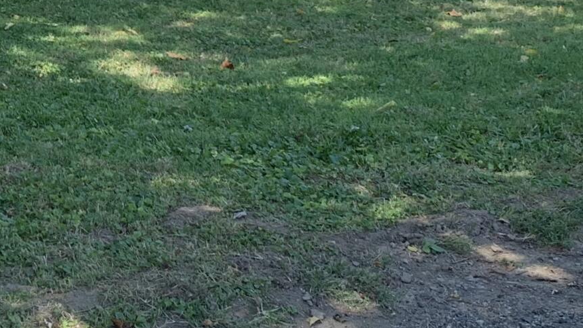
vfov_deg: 12.1
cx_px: -178
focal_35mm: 99
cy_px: 20
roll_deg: -0.3
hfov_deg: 19.8
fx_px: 1531
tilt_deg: -10.0
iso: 25
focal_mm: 4.25
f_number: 1.8
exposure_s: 1/177
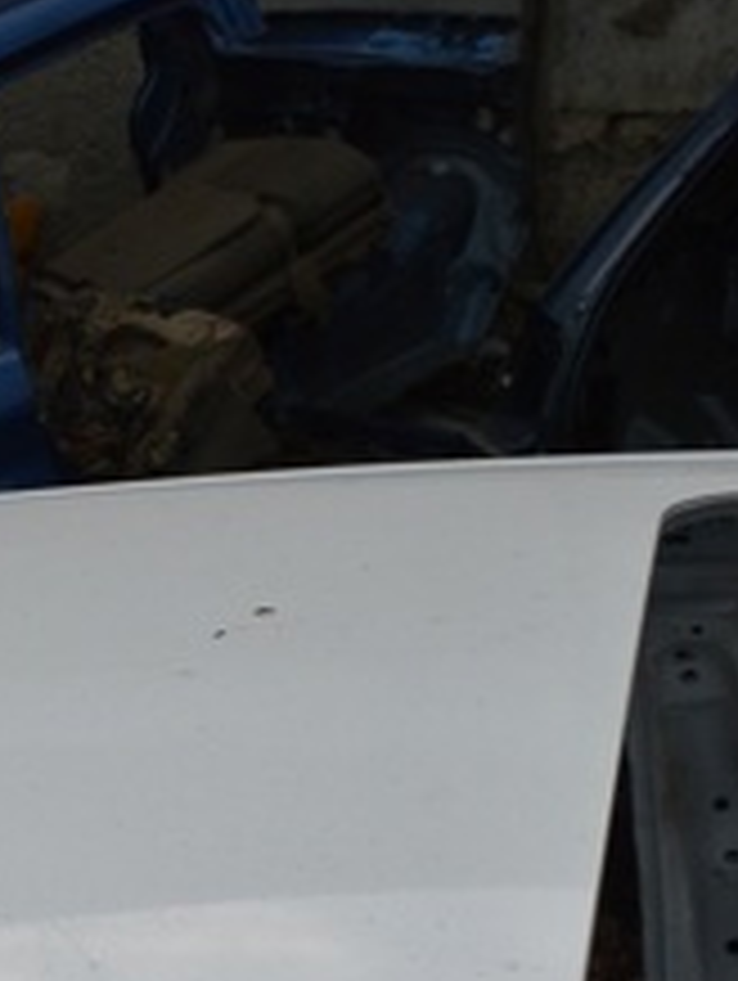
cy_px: 920
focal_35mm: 76
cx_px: -243
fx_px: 2156
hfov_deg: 18.0
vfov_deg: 24.7
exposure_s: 1/400
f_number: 11
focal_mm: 18
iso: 400
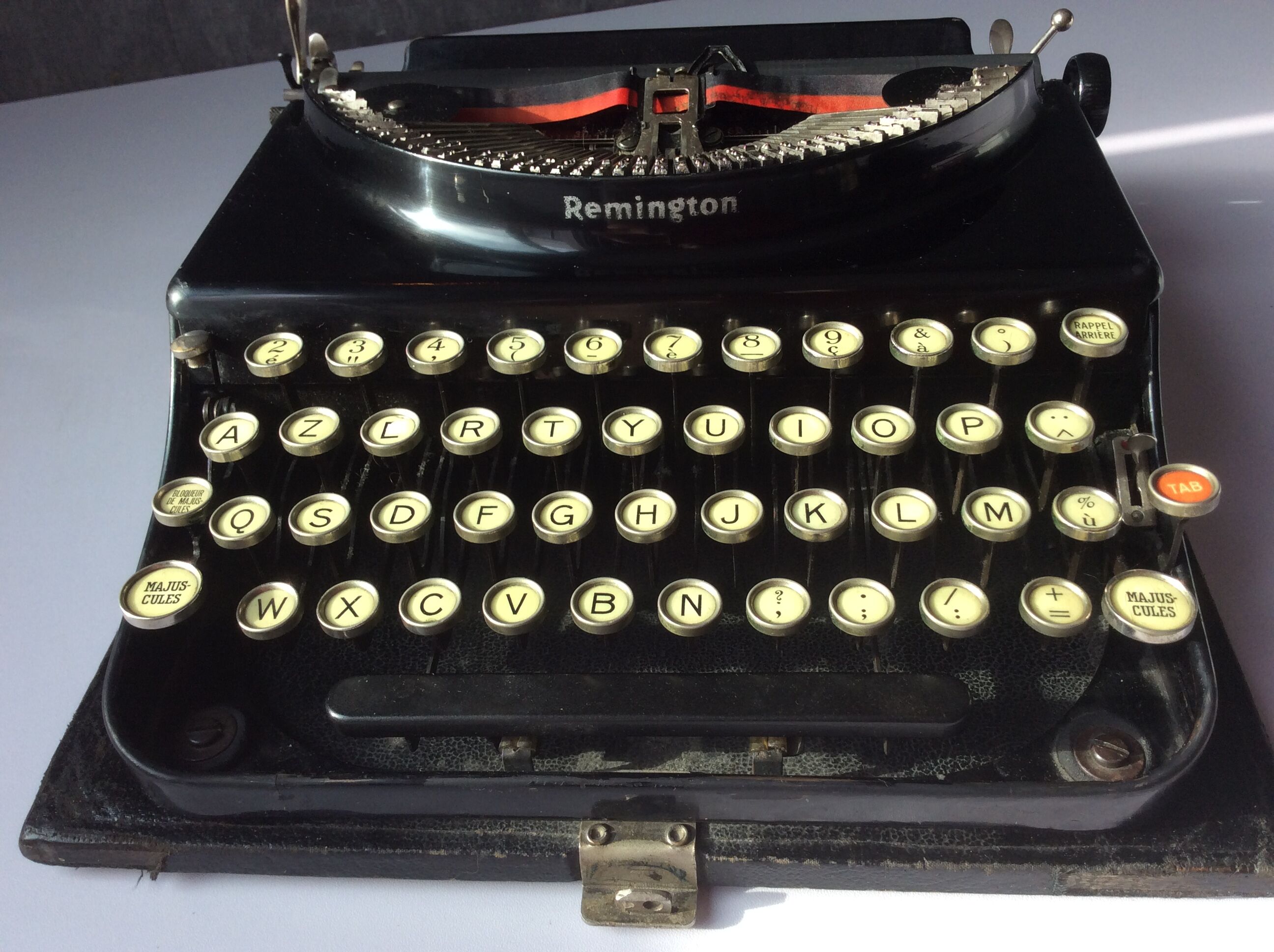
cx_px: 637
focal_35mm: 32
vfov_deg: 44.1
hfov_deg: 56.9
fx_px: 1176
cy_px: 476
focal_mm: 3.3
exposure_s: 1/171
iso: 32
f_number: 2.4
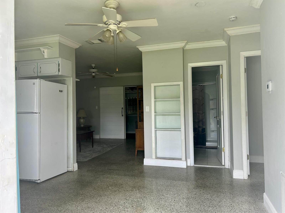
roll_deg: +1.0
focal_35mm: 26
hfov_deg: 67.3
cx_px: 142
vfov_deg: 53.1
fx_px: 214
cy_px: 106
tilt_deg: +0.0
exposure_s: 1/121
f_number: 1.5
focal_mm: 5.7
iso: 40
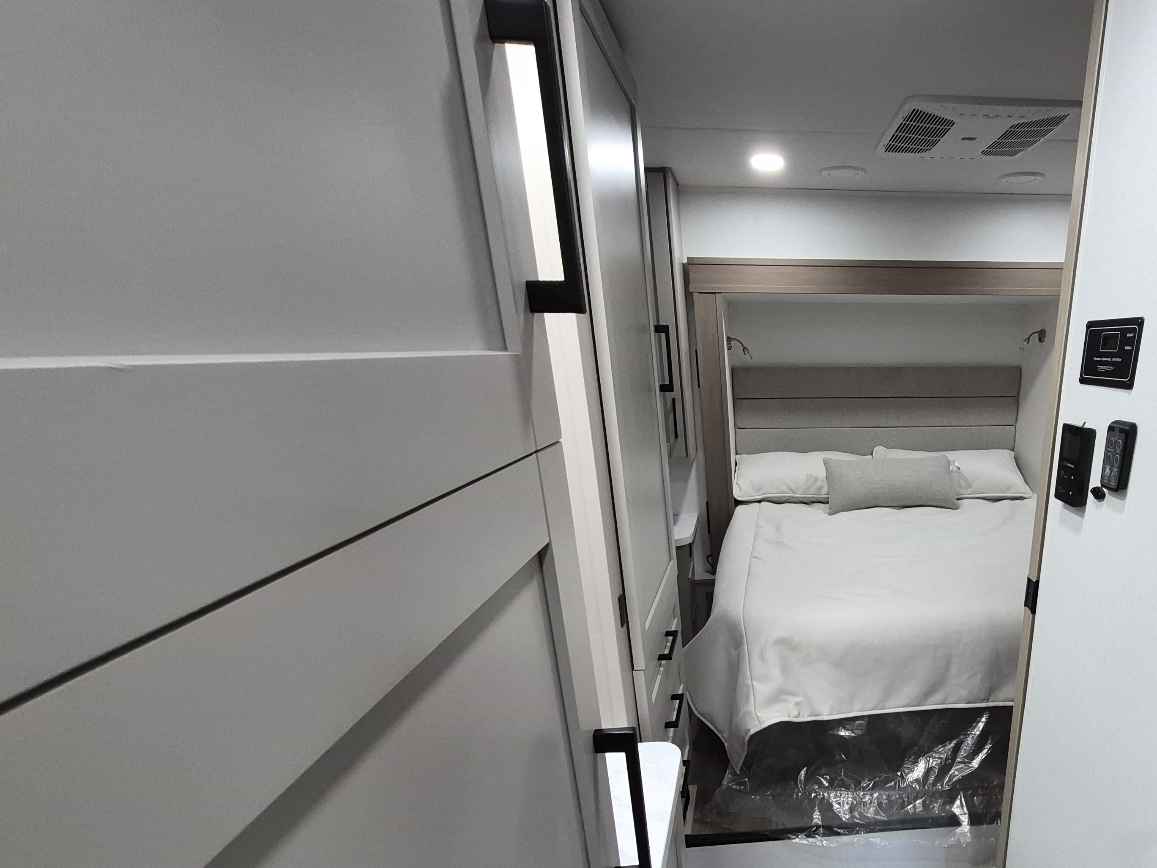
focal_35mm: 19
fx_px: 635
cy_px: 608
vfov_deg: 66.0
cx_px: 816
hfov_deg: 80.3
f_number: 2.2
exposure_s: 1/60
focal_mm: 1.74
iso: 320
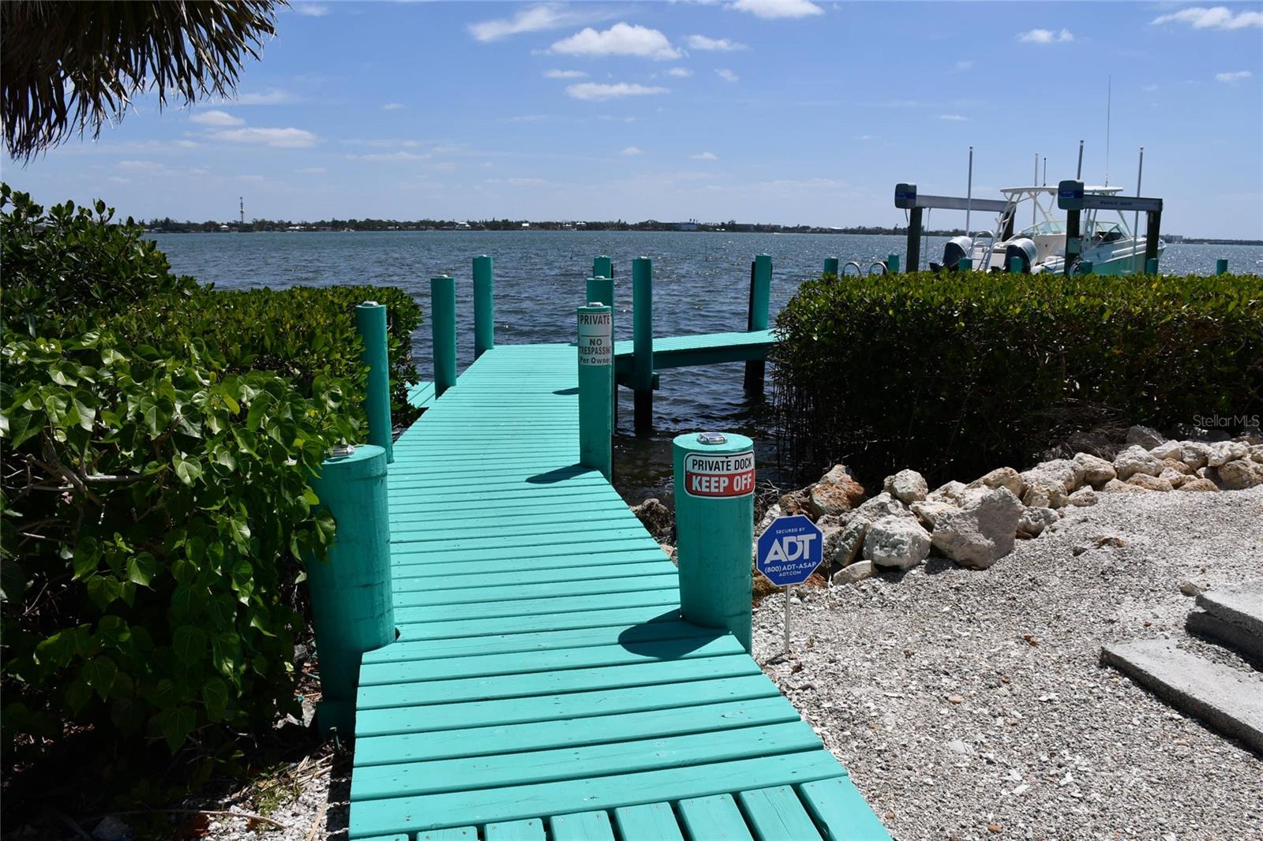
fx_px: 947
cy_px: 420
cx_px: 632
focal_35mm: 27
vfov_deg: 47.9
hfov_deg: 67.4
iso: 100
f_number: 10
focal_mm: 18
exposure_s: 1/400
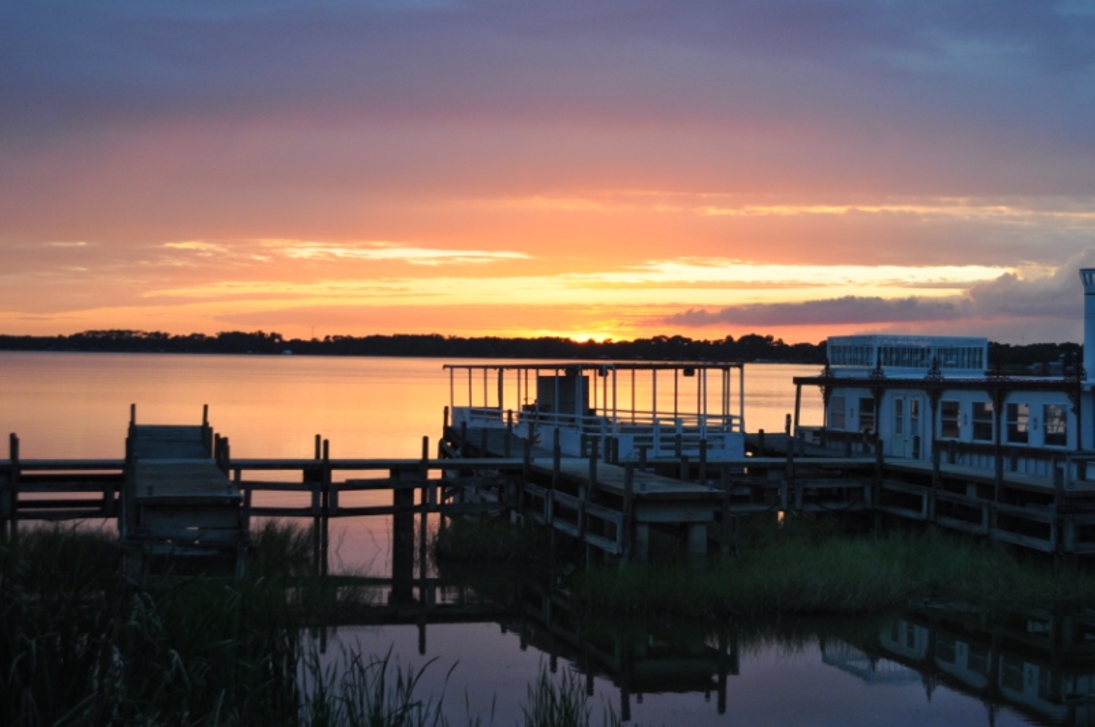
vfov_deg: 24.3
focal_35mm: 56
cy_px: 347
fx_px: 1690
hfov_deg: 35.8
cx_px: 647
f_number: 4.5
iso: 500
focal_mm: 29
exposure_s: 1/60
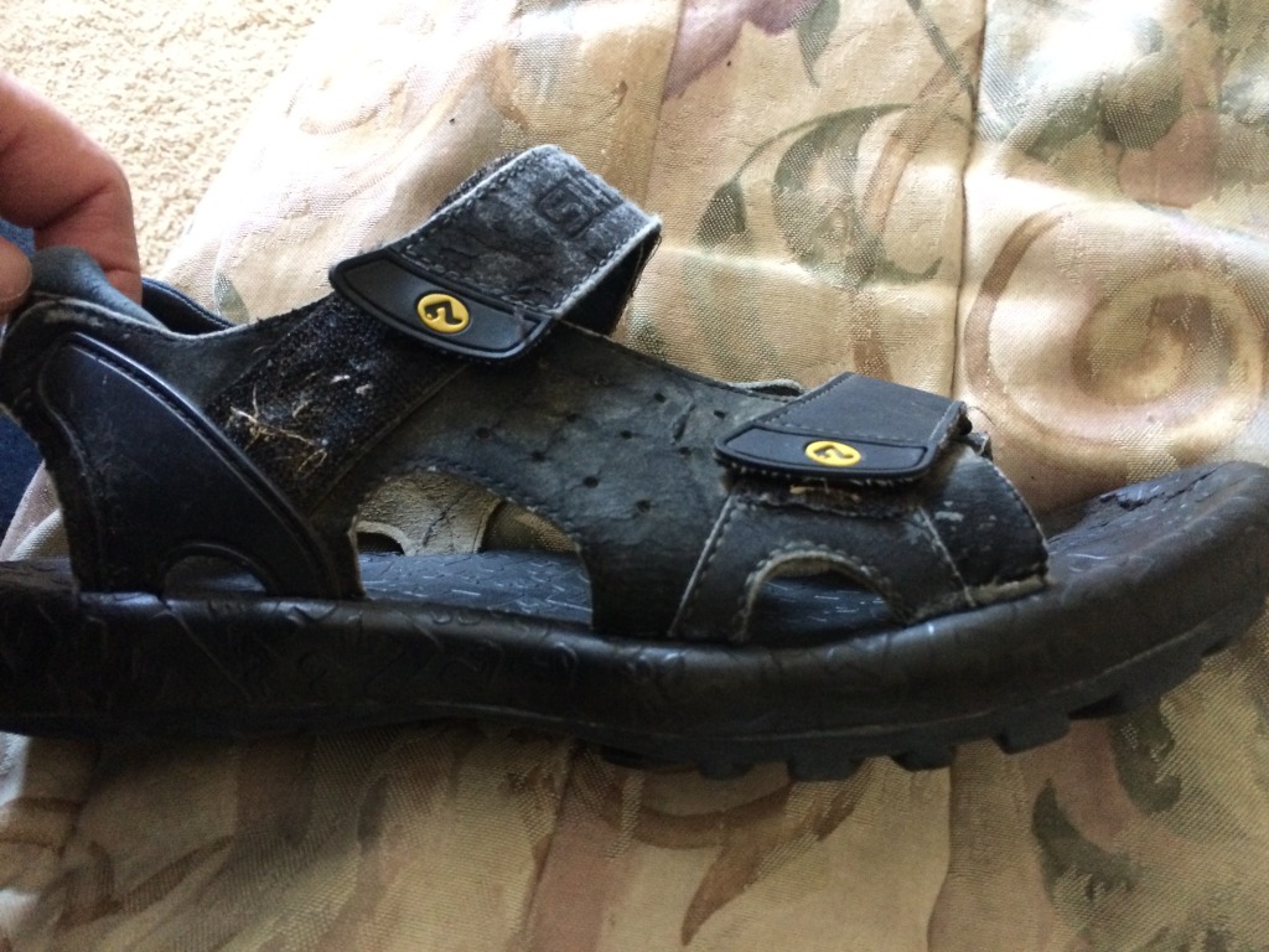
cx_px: 634
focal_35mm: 29
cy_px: 476
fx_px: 1063
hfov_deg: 61.7
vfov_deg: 48.2
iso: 320
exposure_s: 1/17
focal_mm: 4.15
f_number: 2.2
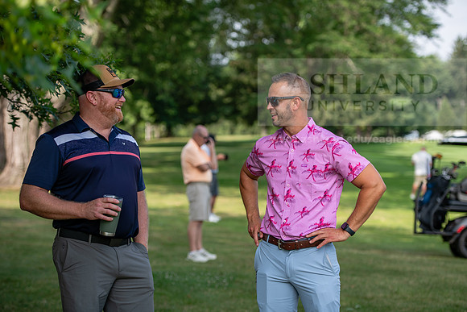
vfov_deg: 15.9
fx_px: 1116
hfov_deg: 23.6
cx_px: 234
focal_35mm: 86
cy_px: 156
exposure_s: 1/400
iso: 64
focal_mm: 86
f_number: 3.2
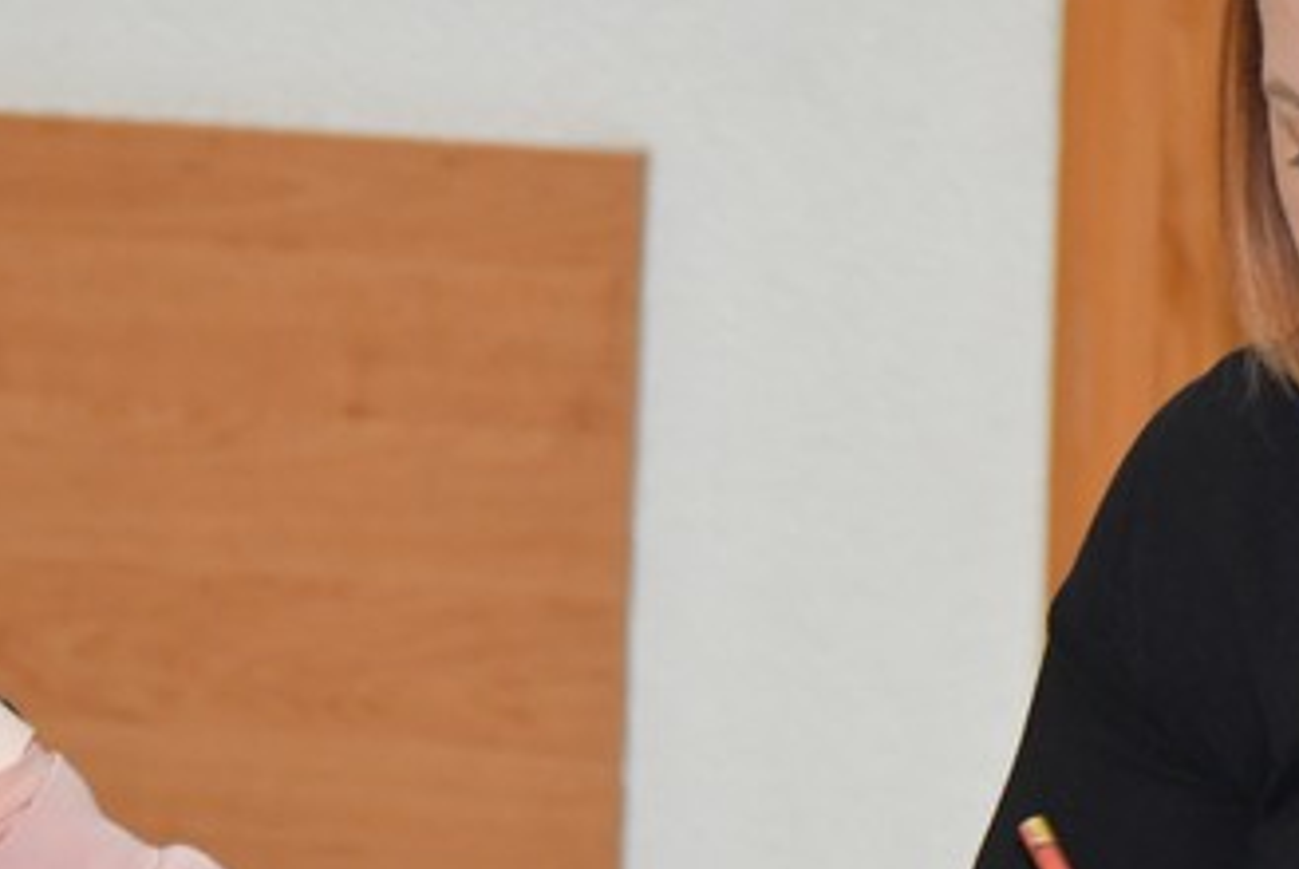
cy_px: 555
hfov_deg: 5.2
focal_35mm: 395
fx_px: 14265
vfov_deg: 3.5
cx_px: 663
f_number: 5.3
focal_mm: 85
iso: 2000
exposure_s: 1/60
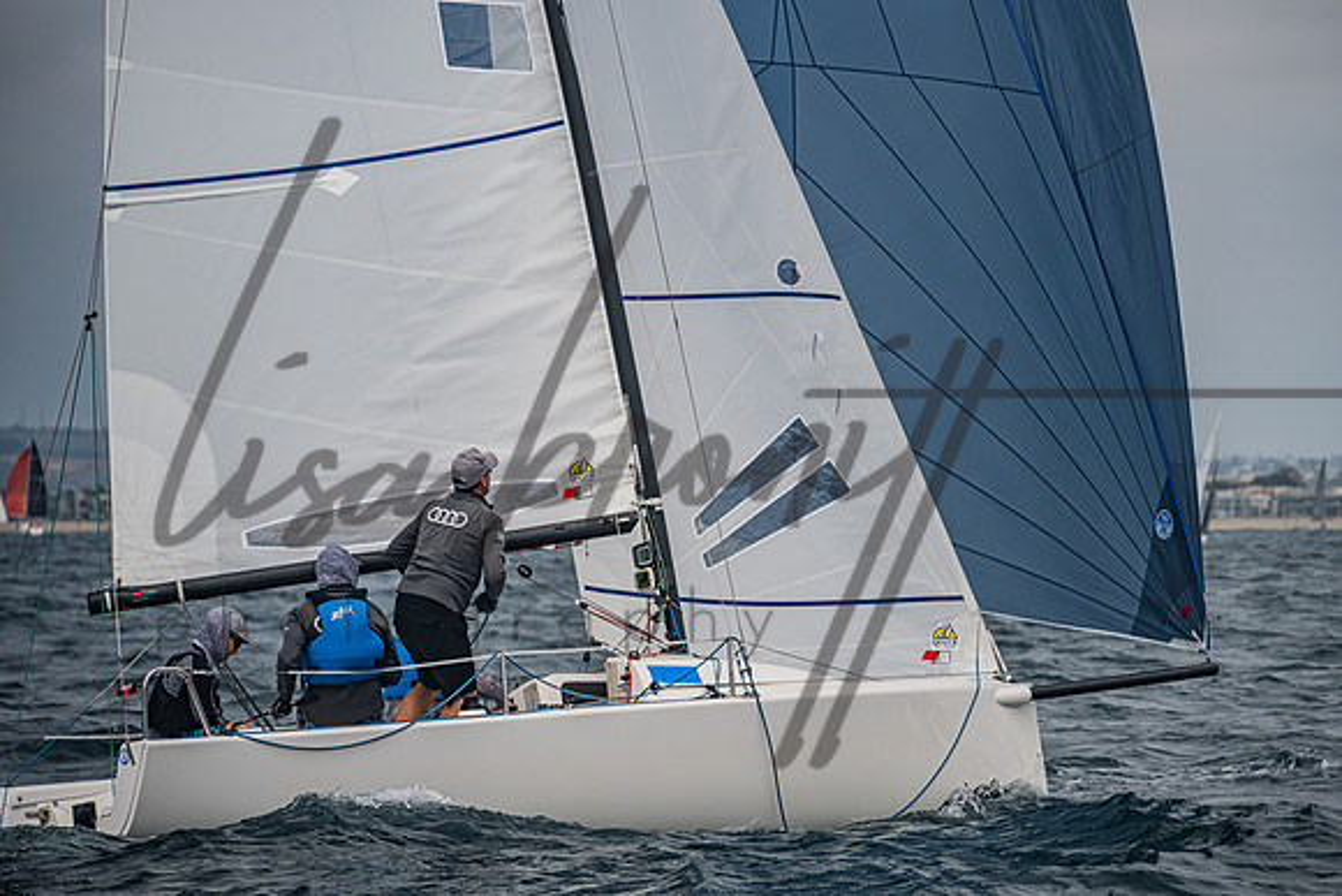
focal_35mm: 237
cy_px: 375
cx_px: 789
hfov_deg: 8.7
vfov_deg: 5.8
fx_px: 8854
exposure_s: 1/1000
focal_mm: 200
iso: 160
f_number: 6.3
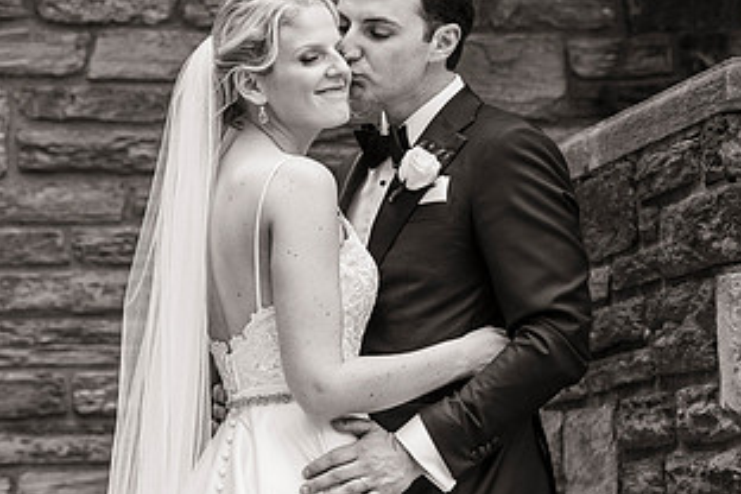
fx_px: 4013
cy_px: 189
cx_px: 280
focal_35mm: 195
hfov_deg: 10.5
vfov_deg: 7.0
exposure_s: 1/1000
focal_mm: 105
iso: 1000
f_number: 5
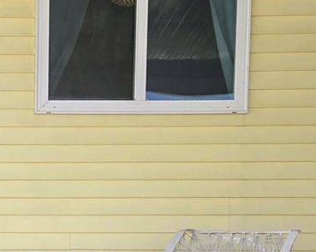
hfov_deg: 24.3
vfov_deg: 19.8
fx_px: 683
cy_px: 292
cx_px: -32
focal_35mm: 73
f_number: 1.8
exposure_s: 1/812
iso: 25
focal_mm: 5.4
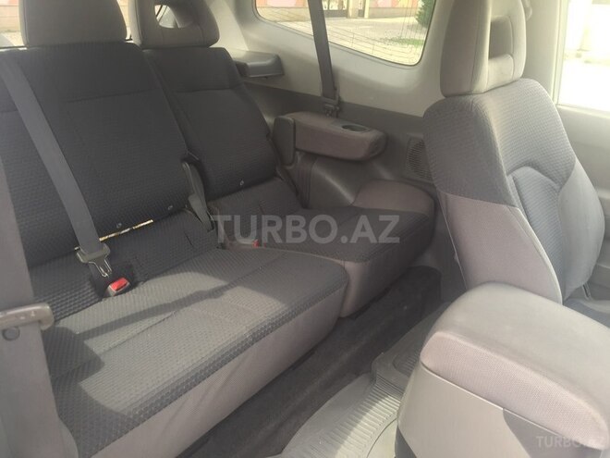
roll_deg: -4.2
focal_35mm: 29
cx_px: 305
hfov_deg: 61.7
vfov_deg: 48.2
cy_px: 229
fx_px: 511
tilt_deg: -23.3
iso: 32
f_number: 2.2
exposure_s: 1/50
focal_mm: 4.15
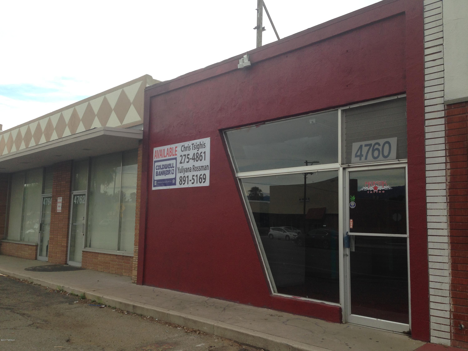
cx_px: 234
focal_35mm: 33
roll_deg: -1.5
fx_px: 446
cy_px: 176
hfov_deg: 55.4
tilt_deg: +6.6
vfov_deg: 42.9
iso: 50
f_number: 2.4
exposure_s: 1/398
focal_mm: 4.12
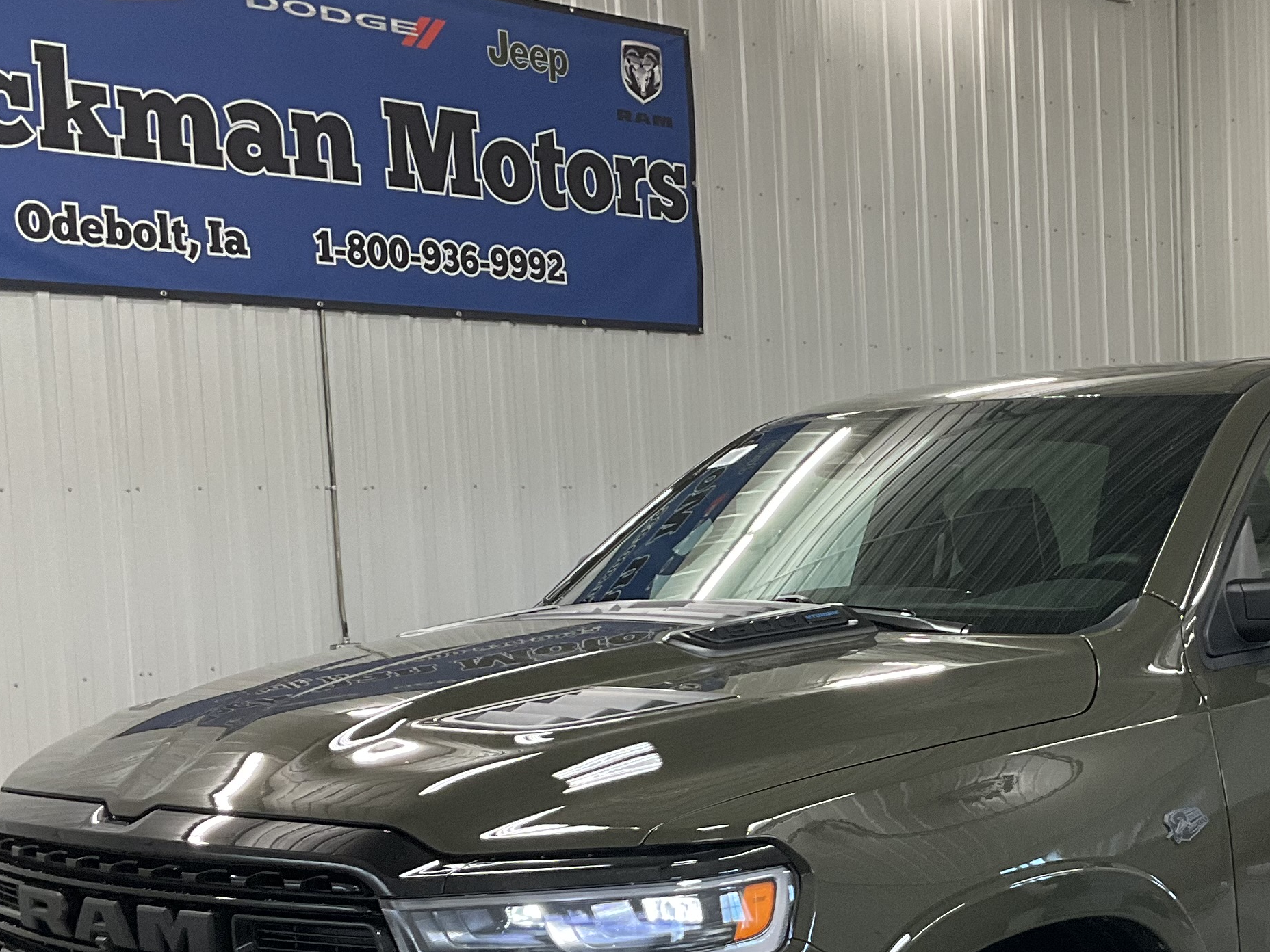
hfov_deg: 30.3
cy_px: 713
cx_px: 911
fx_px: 2311
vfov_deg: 23.1
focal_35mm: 63
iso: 80
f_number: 1.8
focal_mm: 3
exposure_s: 1/60
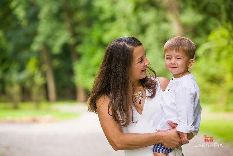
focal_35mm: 130
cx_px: 116
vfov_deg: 10.6
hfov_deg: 15.8
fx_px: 842
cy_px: 78
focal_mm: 130
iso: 200
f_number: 4
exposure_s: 1/400
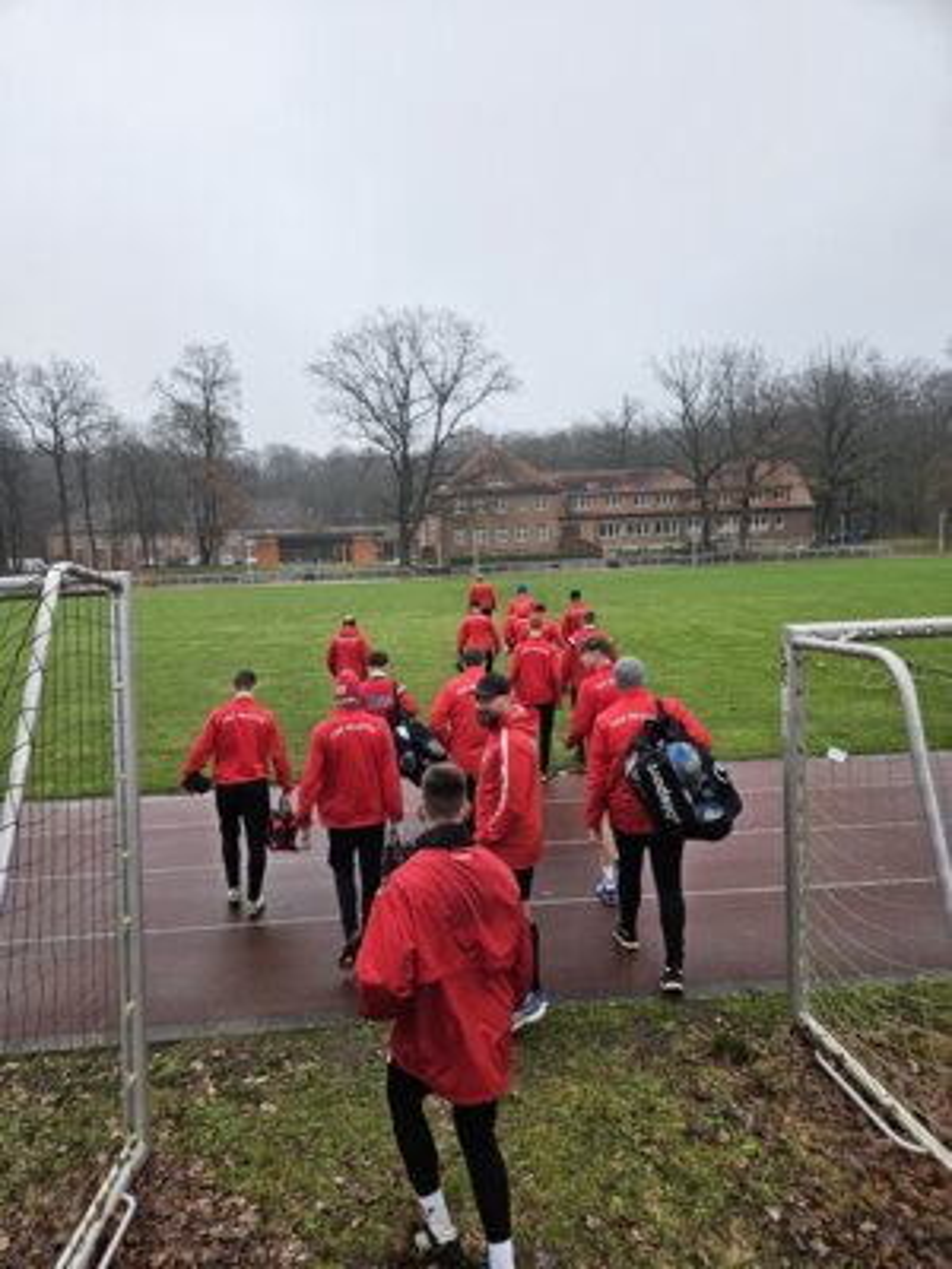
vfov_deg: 73.9
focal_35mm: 23
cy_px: 634
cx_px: 476
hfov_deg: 58.9
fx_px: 843
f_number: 1.8
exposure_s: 1/197
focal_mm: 5.4
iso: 50
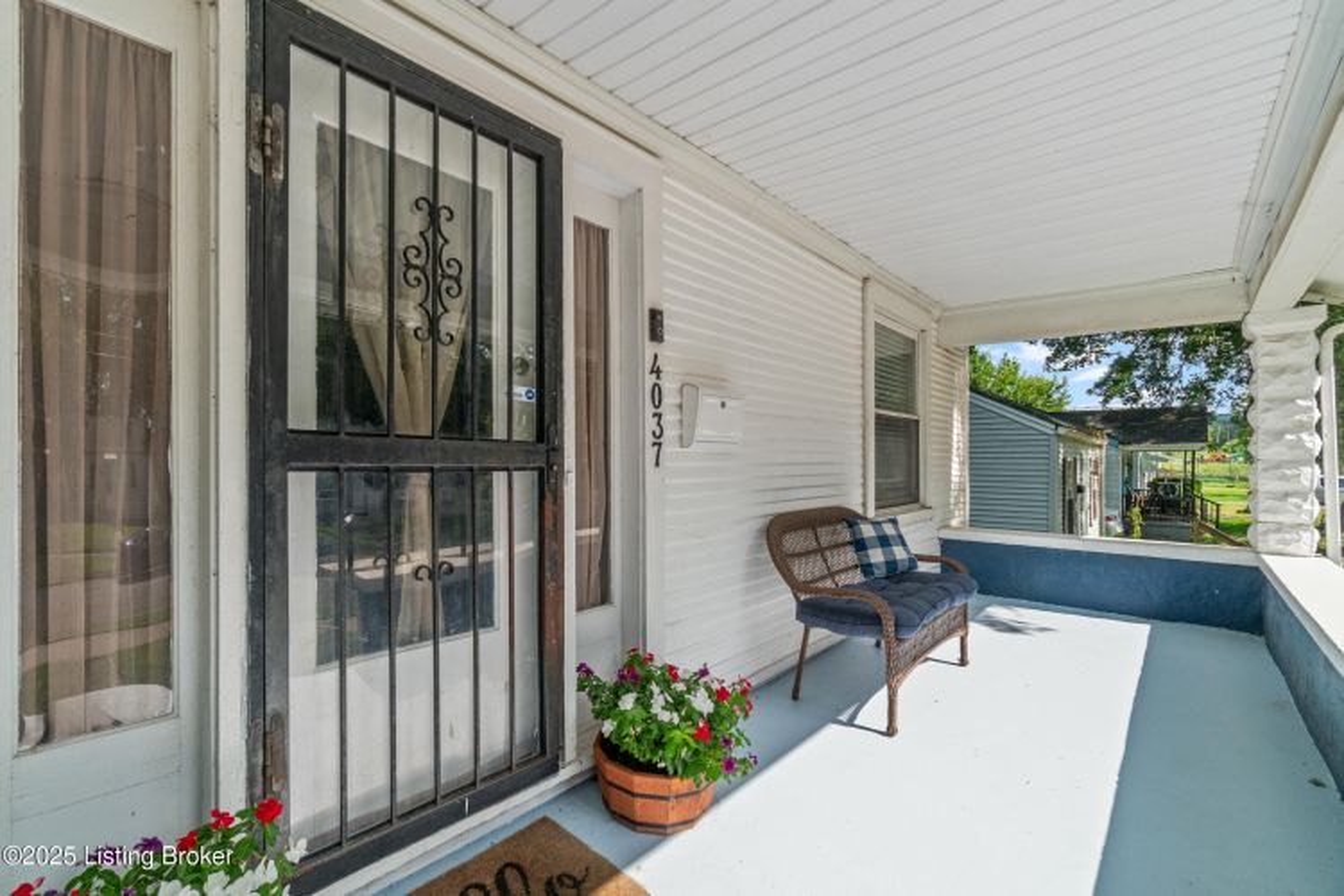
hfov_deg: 100.4
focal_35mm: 15
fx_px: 560
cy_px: 448
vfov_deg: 77.3
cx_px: 672
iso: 400
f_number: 8
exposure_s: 1/640
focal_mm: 10
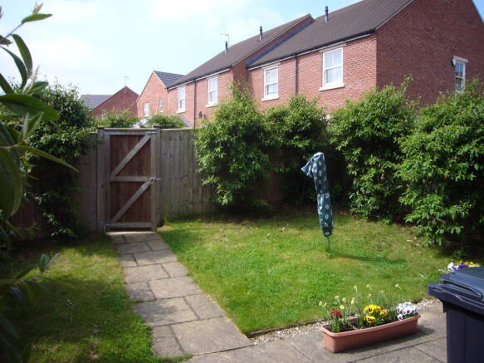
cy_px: 182
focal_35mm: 28
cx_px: 242
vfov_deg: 49.7
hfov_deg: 63.5
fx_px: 391
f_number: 2.8
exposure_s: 1/500
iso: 80
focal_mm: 4.6
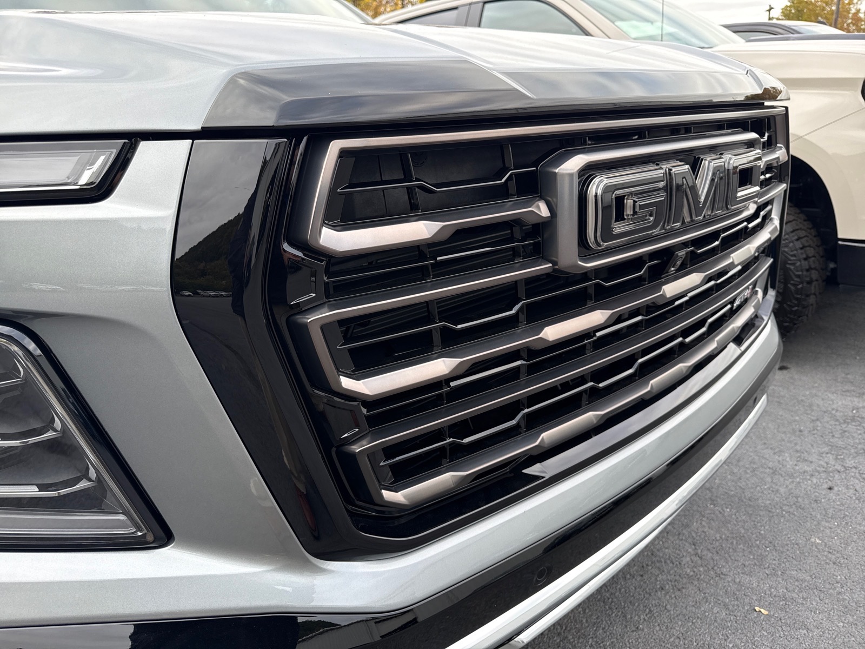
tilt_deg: -18.1
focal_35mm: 24
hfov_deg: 71.6
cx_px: 432
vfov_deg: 56.8
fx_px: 600
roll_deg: +1.6
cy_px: 324
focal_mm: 6.76
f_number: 1.78
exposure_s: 1/571
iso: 100
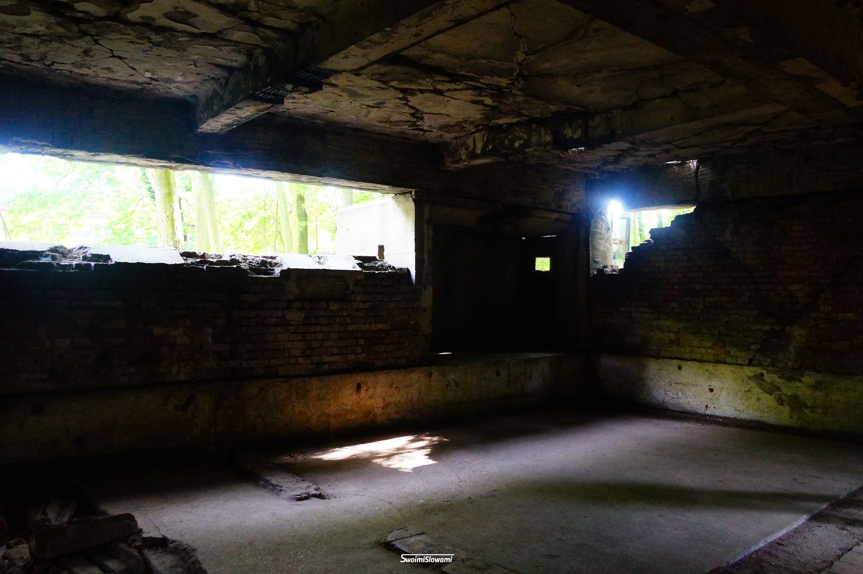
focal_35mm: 27
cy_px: 287
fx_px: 647
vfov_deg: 47.9
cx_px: 432
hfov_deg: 67.4
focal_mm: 18
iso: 2500
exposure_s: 1/60
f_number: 4
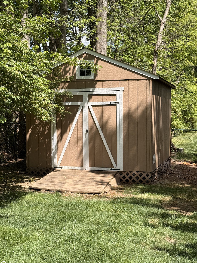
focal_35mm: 52
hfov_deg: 28.0
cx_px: 93
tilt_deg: -1.6
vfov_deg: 36.8
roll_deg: +0.4
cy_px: 133
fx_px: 395
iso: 64
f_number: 1.78
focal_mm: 6.76
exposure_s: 1/2208
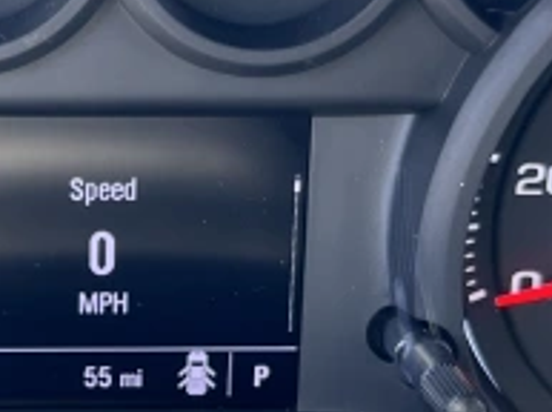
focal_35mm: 108
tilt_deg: -28.7
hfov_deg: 18.0
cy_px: 332
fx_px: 1719
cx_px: 57
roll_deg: -2.6
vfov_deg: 13.6
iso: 50
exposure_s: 1/121
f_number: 1.5
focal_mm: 5.7
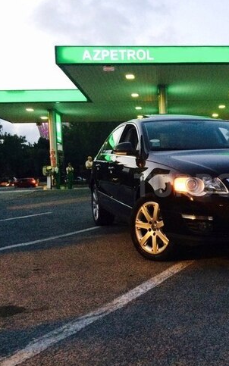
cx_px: 212
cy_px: 185
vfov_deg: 47.2
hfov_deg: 29.2
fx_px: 419
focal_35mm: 42
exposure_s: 1/25
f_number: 2.2
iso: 250
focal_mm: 4.15
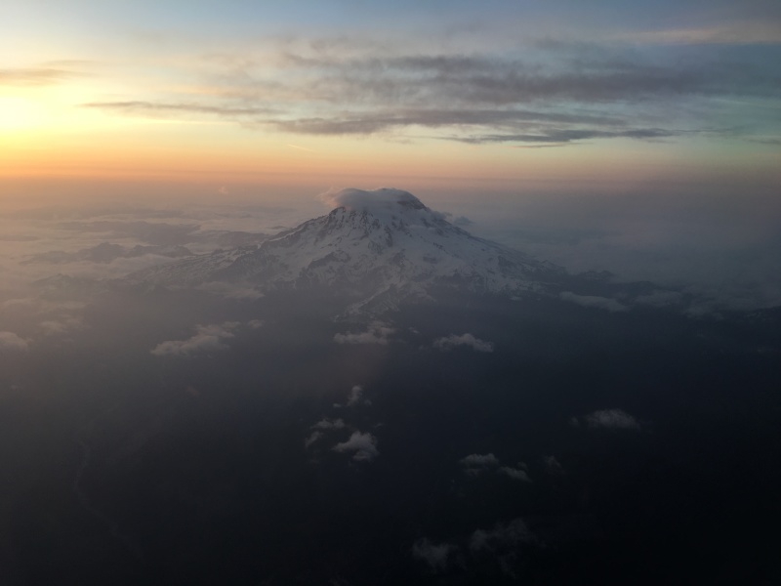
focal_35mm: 29
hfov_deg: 61.7
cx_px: 390
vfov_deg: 48.2
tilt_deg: -10.4
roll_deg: -1.0
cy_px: 293
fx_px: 654
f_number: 2.2
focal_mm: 4.15
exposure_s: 1/120
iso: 25
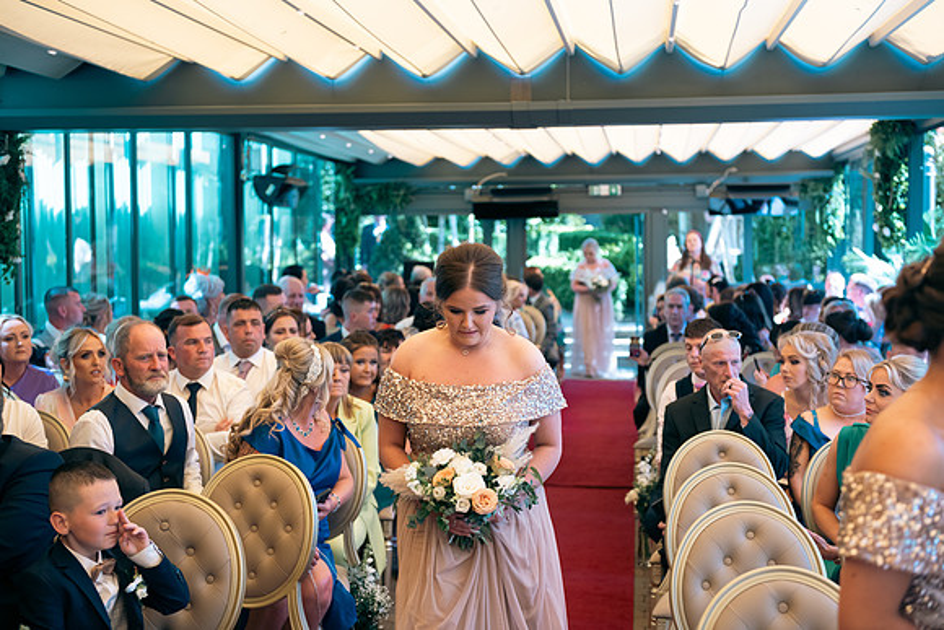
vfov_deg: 24.2
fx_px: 1469
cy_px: 315
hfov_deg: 35.6
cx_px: 472
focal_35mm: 56
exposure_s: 1/200
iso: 250
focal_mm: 56
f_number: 3.5
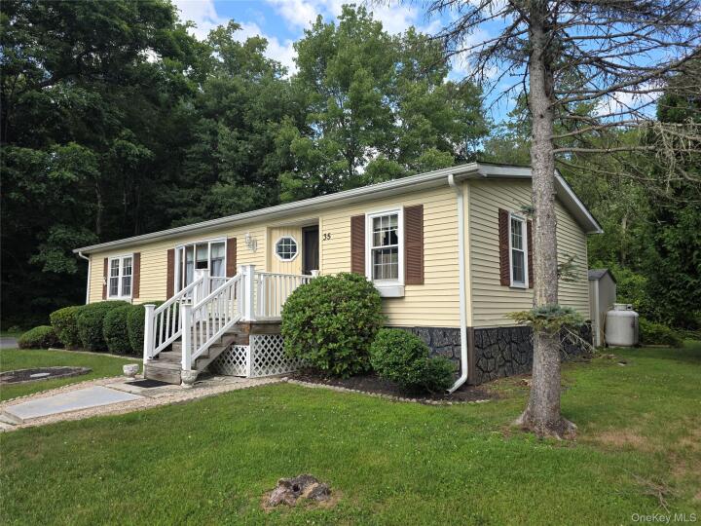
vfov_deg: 58.9
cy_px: 263
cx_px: 350
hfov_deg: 73.9
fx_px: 466
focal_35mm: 23
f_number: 1.7
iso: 80
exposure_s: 1/1704
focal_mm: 6.3
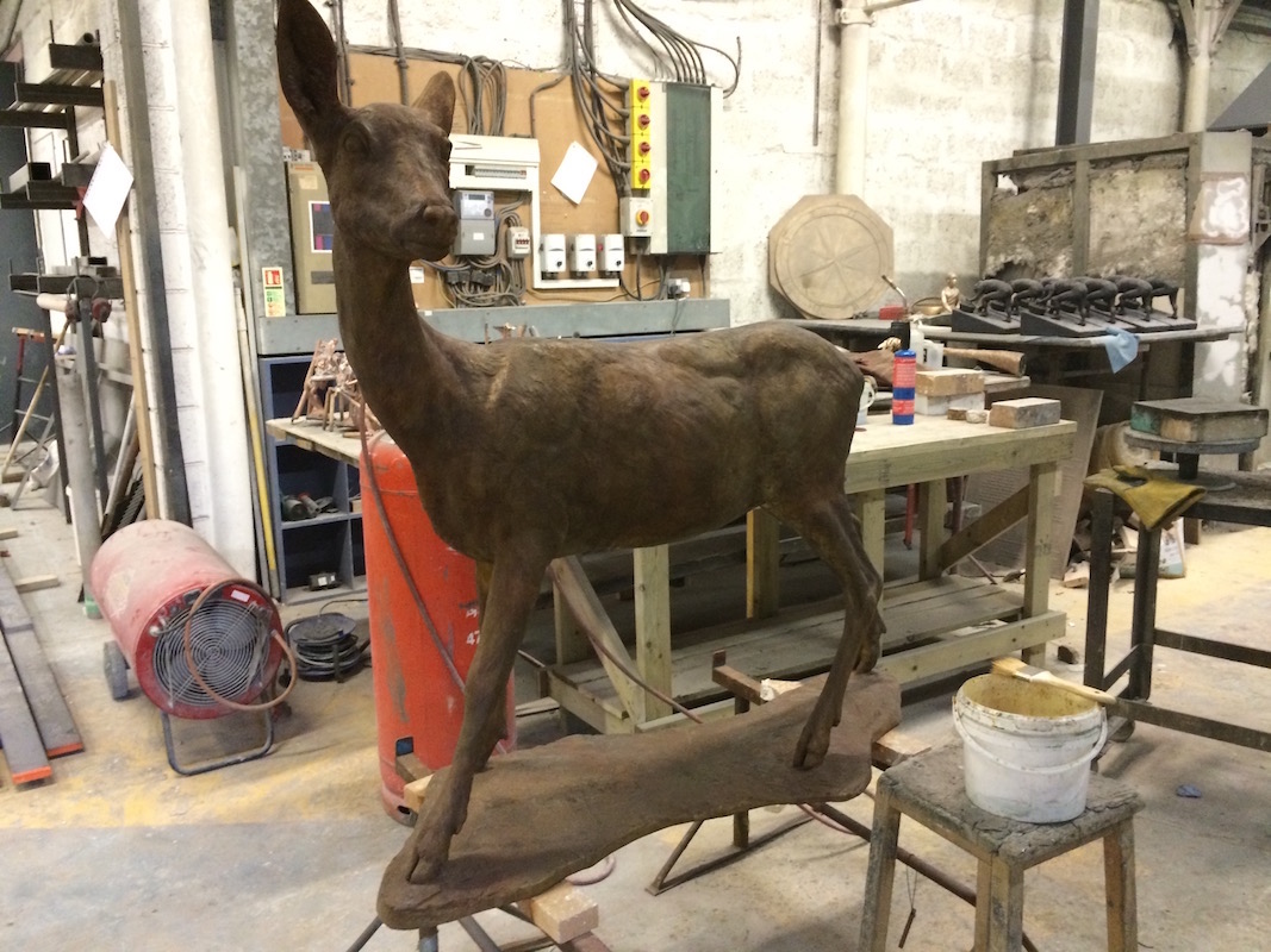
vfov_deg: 48.2
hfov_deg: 61.7
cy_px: 476
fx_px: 1065
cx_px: 636
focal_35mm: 29
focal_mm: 4.15
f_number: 2.2
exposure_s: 1/20
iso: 320
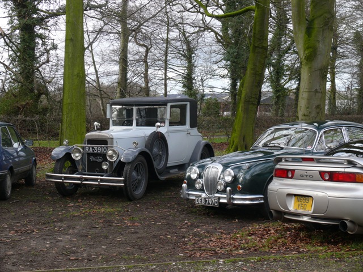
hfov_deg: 29.0
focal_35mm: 67
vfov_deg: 21.9
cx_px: 182
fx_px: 703
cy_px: 136
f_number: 4
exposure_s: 1/160
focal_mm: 14.2
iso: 100
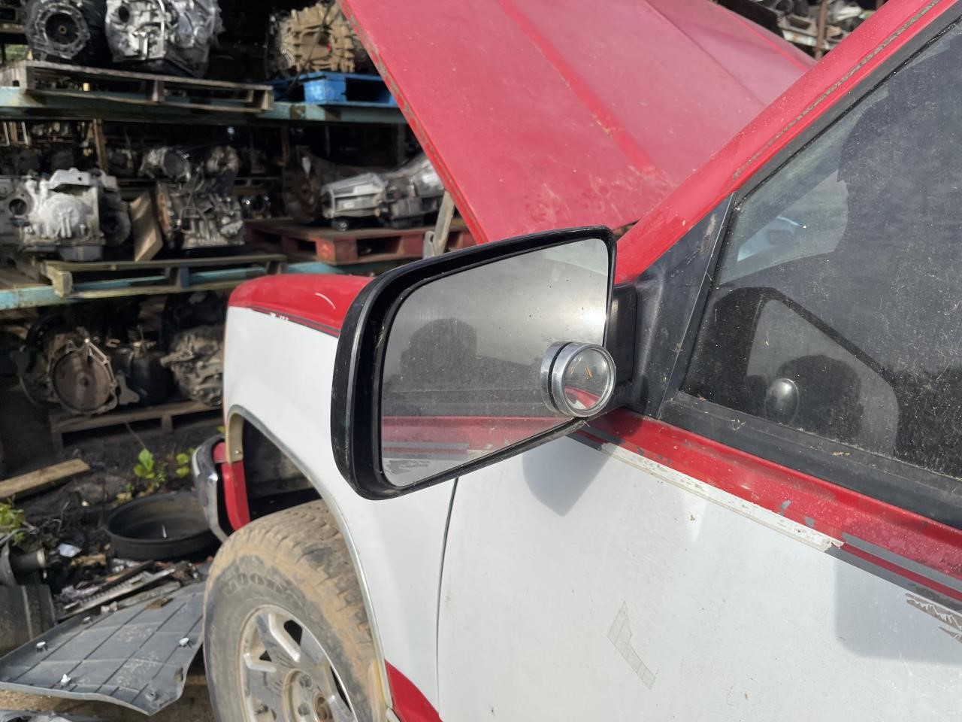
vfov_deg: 54.9
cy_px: 361
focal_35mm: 25
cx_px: 481
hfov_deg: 69.4
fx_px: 695
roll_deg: -1.6
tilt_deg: -13.8
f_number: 1.6
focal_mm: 5.1
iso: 32
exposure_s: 1/2336
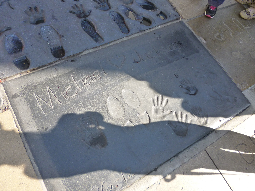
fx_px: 206
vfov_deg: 49.7
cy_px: 96
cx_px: 128
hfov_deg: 63.4
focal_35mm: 28
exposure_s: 1/250
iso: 160
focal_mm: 5
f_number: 3.1
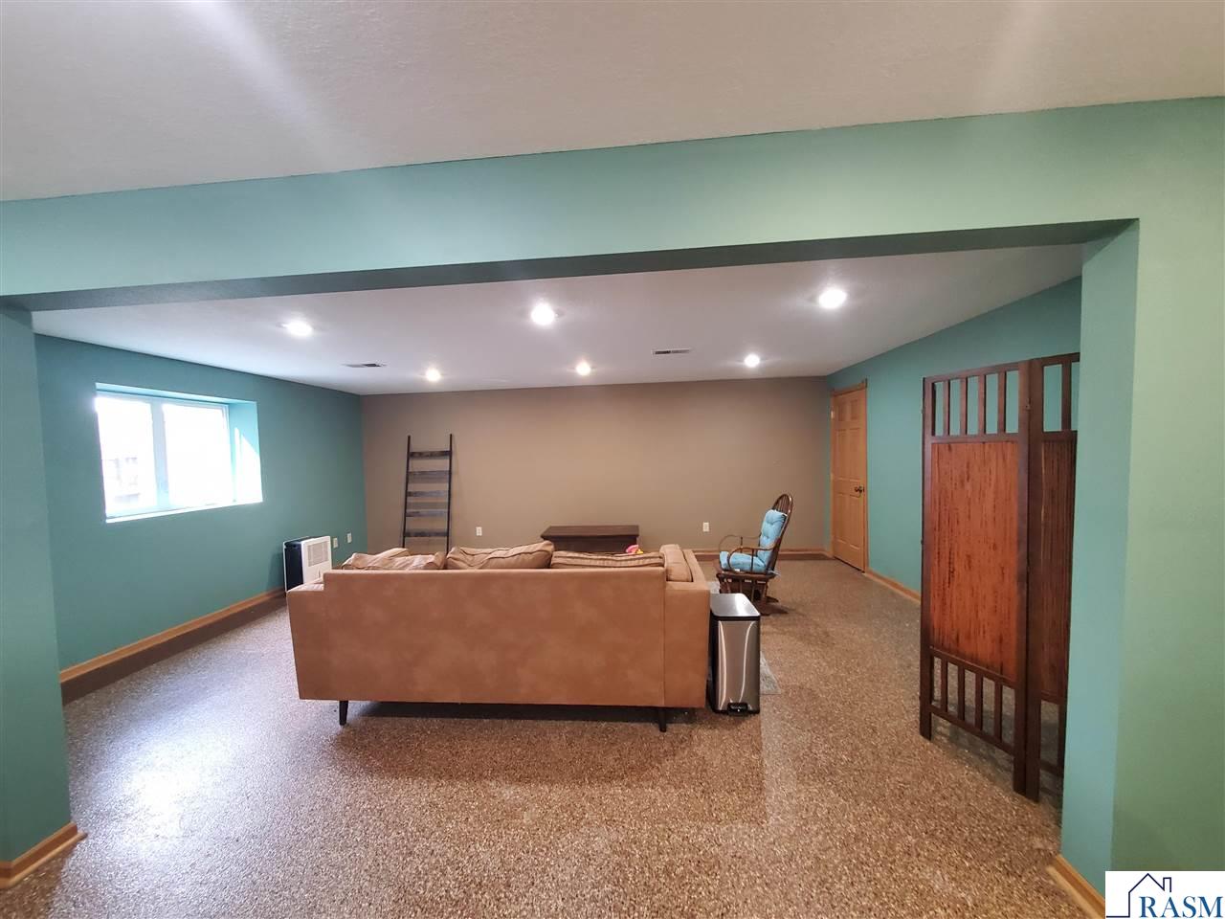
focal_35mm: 13
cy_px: 460
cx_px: 612
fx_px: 460
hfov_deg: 106.2
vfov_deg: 89.9
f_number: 2.2
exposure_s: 1/40
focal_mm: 1.8
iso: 500
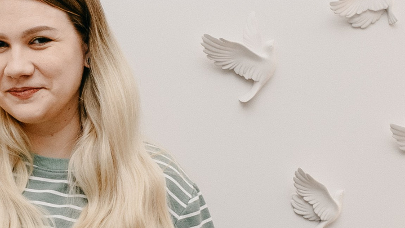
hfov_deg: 15.0
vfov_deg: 8.4
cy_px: 251
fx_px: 1536
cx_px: 102
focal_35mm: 143
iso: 320
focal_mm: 26
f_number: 4.5
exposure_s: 1/160
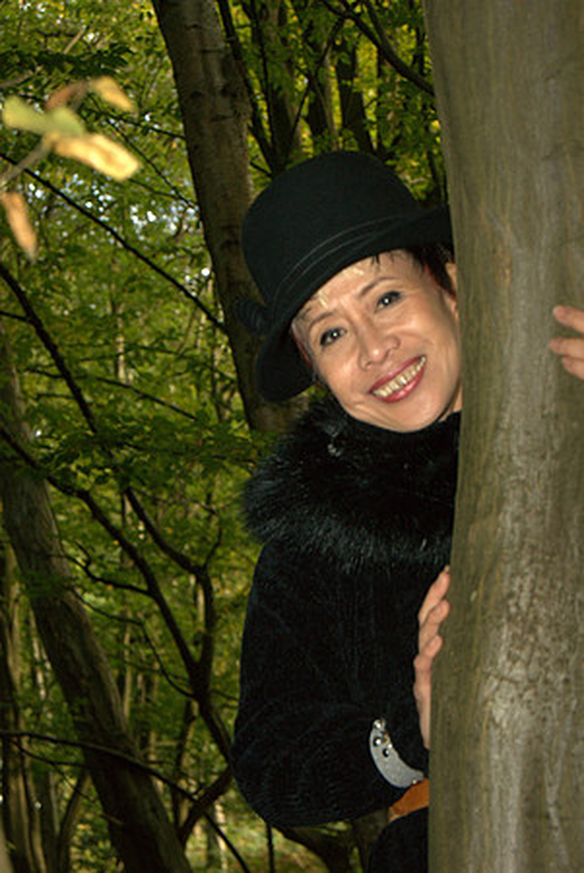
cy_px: 436
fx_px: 1821
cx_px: 292
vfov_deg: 27.0
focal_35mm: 75
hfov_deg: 18.2
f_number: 5.6
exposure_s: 1/80
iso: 200
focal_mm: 50
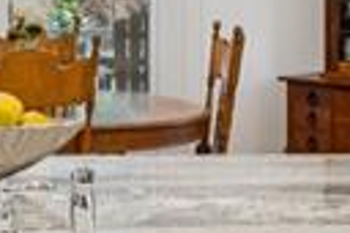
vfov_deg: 10.5
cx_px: -41
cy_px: -22
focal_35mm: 129
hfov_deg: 15.5
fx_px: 1251
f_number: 13
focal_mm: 16.1
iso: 200
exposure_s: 1/3.33
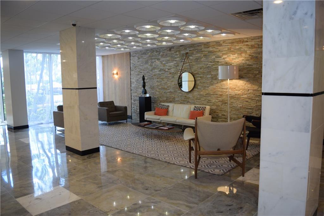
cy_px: 108
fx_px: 243
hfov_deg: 67.4
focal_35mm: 27
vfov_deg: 47.9
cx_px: 162
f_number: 3.5
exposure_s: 1/40
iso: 400
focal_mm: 18
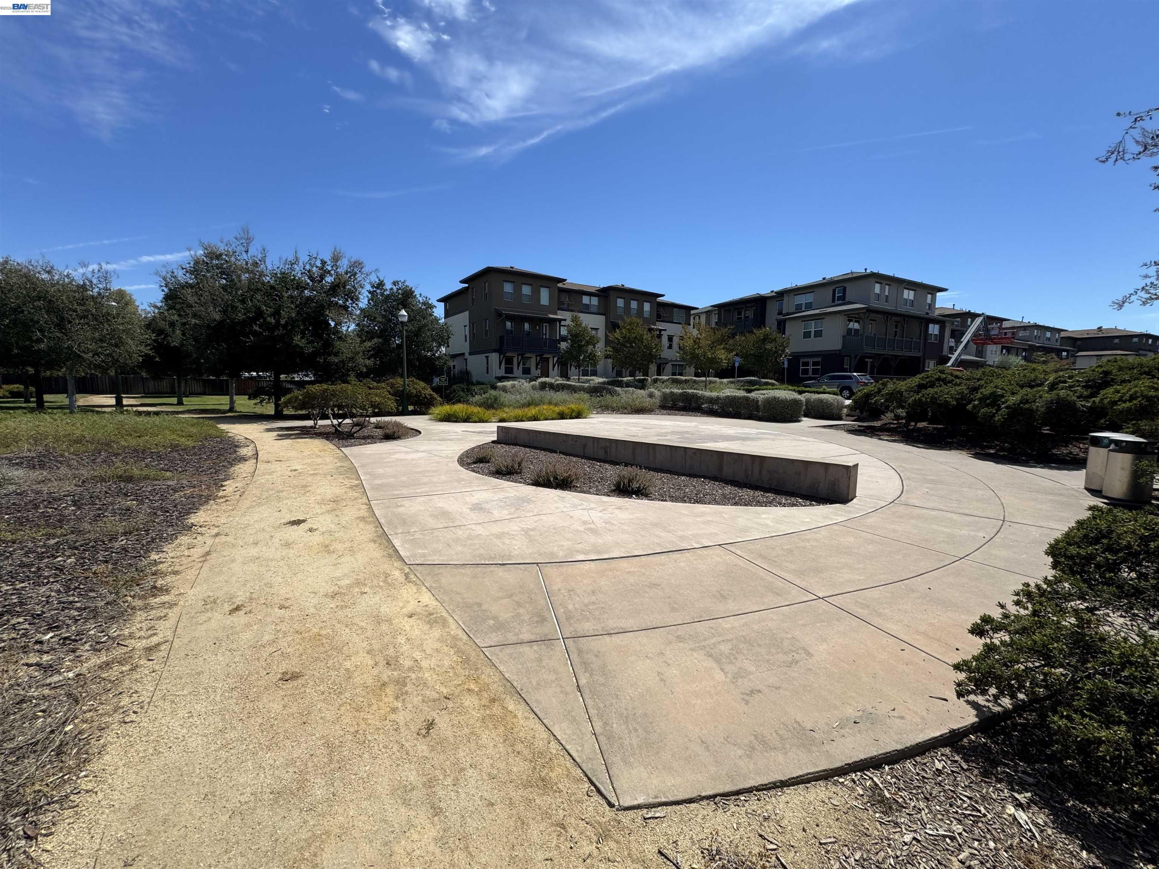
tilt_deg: -7.0
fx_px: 469
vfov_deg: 85.7
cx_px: 580
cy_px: 434
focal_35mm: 14
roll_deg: -1.9
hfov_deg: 102.1
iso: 50
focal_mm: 2.22
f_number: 2.2
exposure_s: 1/2674
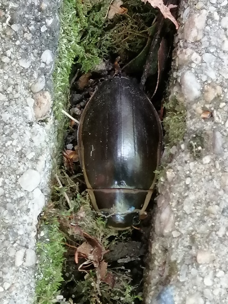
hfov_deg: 10.9
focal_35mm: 136
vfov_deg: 14.5
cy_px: 152
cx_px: 114
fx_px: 1194
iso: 320
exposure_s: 1/33.3
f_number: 1.8
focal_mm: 3.95
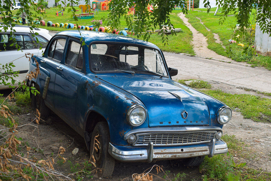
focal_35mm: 42
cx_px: 136
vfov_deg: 31.9
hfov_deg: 46.4
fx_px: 316
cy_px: 90
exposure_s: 1/125
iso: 200
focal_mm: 28
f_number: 6.3
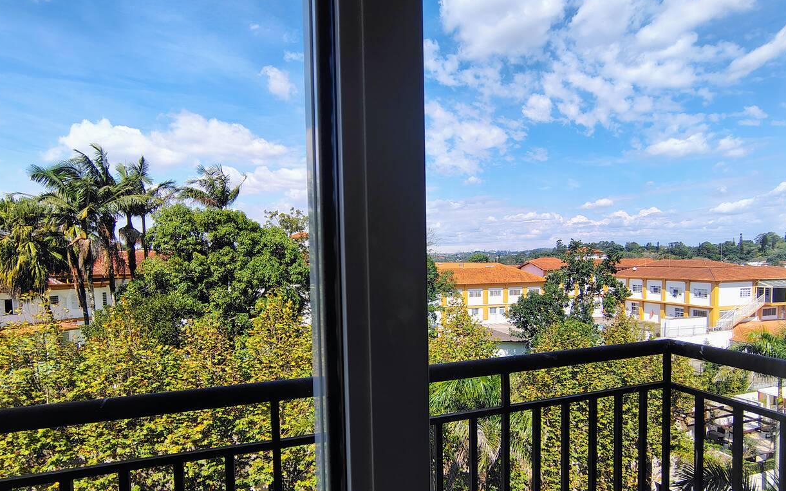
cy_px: 281
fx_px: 428
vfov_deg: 59.4
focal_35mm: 20
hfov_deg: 85.0
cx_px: 413
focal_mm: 2.13
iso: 100
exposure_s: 1/708
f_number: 2.2
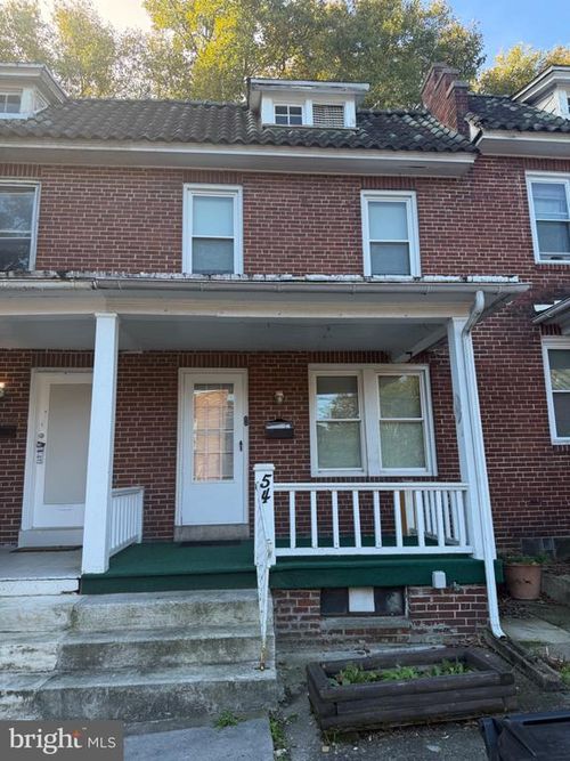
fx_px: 527
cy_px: 380
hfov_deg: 56.8
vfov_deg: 71.6
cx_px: 285
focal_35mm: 24
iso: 100
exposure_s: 1/514
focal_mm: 6.76
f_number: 1.78
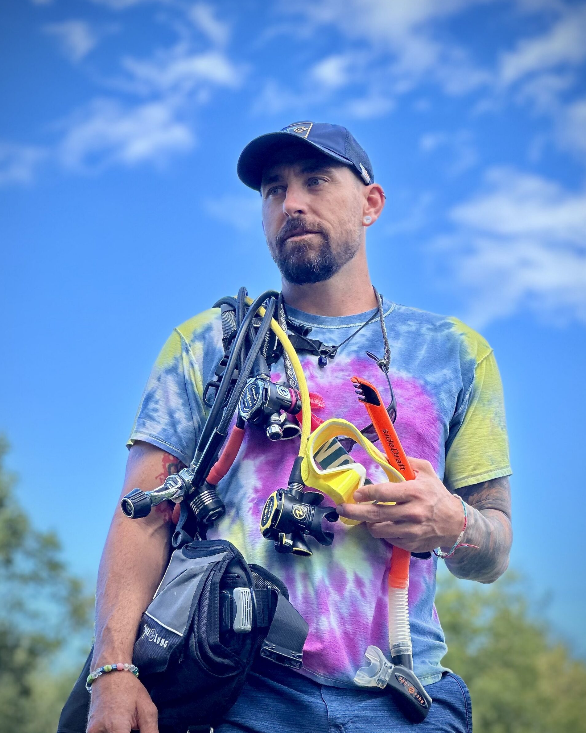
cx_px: 295
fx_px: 1756
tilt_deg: +19.0
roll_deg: -1.3
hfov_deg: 18.9
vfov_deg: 23.6
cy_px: 364
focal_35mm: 81
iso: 20
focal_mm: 9
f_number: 2.8
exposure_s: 1/123
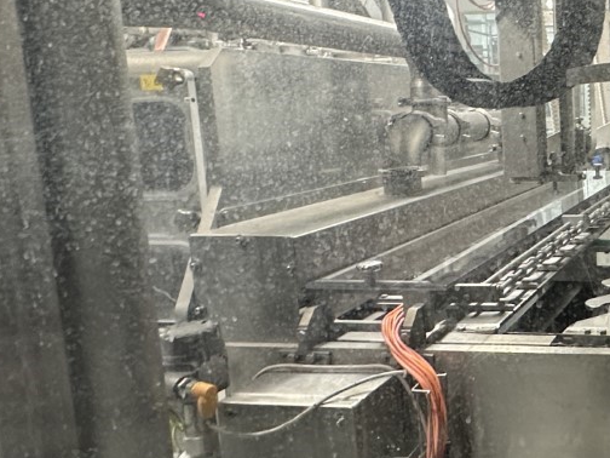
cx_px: 662
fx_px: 705
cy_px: 195
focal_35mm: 40
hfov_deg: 39.0
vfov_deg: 35.9
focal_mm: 2.22
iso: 400
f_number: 2.2
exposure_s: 1/50
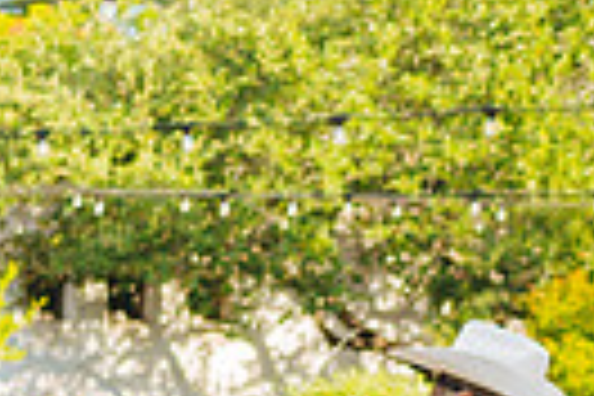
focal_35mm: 229
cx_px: 720
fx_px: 3778
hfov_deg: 8.9
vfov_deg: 5.9
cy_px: 722
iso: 100
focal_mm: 35
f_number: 2.8
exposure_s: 1/200
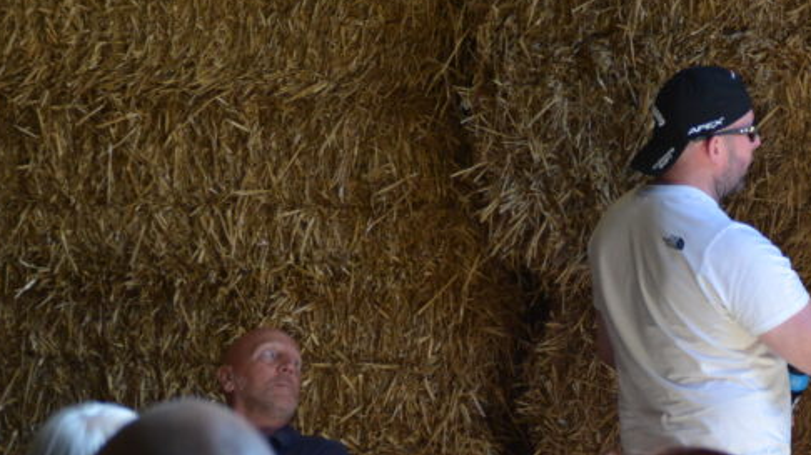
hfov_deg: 11.8
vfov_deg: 6.7
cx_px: 487
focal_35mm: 182
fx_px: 3915
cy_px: 372
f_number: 4
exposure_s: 1/500
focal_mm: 55
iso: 800
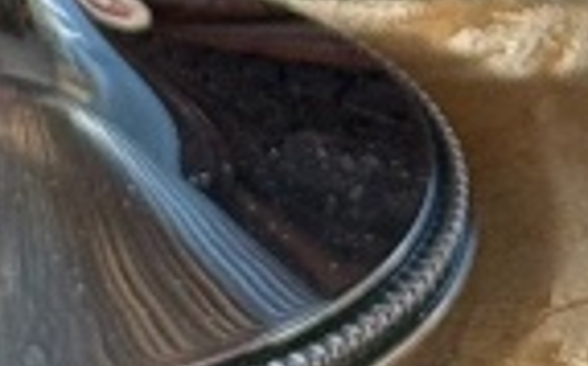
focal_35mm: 427
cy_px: -1382
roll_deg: +0.7
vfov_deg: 2.9
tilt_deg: -12.8
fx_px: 6835
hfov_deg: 4.9
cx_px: -33
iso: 125
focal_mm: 6.76
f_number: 1.78
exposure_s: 1/60
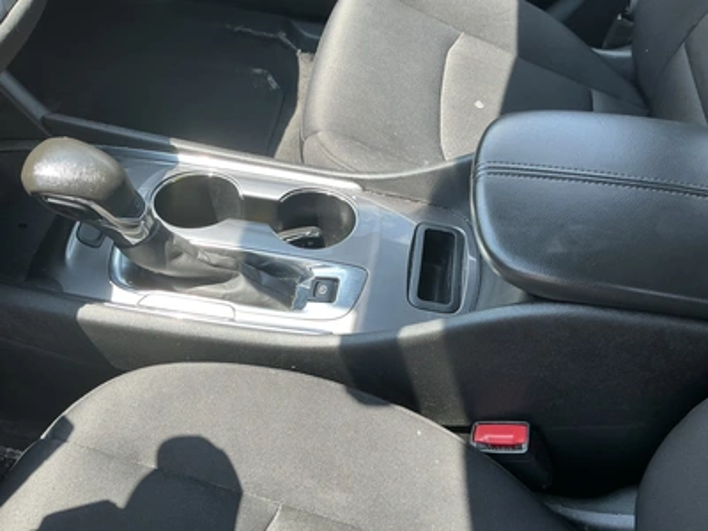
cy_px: 266
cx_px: 354
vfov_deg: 49.7
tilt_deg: -53.2
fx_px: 573
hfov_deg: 63.4
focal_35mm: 28
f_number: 1.8
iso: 20
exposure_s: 1/159
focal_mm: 3
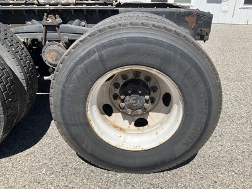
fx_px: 211
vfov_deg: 48.2
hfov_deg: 61.7
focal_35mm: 29
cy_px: 94
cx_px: 126
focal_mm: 3
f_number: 1.8
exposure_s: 1/1786
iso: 25
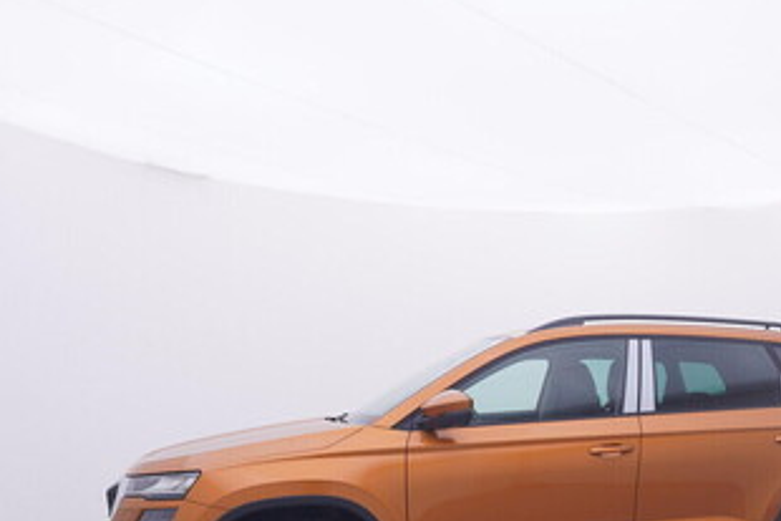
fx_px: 866
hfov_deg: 47.4
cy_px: 447
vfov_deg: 32.2
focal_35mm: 40
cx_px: 550
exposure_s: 1/80
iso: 200
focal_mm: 15
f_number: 5
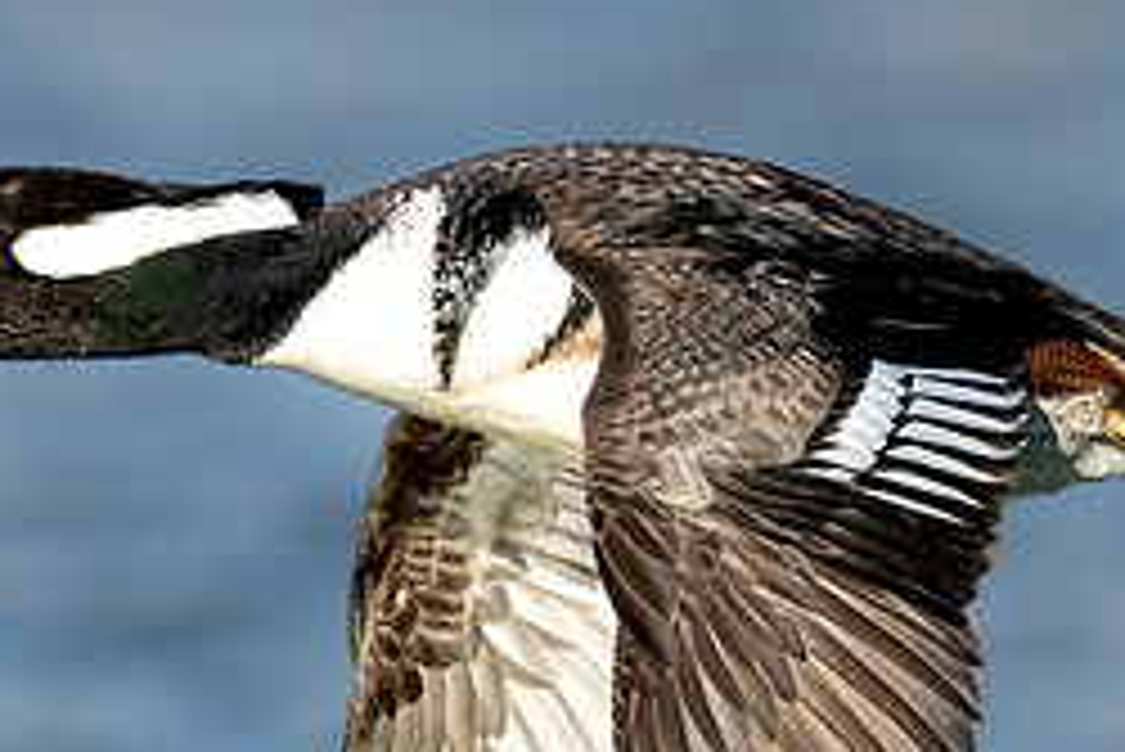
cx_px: 456
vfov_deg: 0.5
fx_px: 80012
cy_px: -60
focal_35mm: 2559
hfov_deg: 0.8
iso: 800
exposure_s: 1/3200
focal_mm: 600
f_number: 7.1
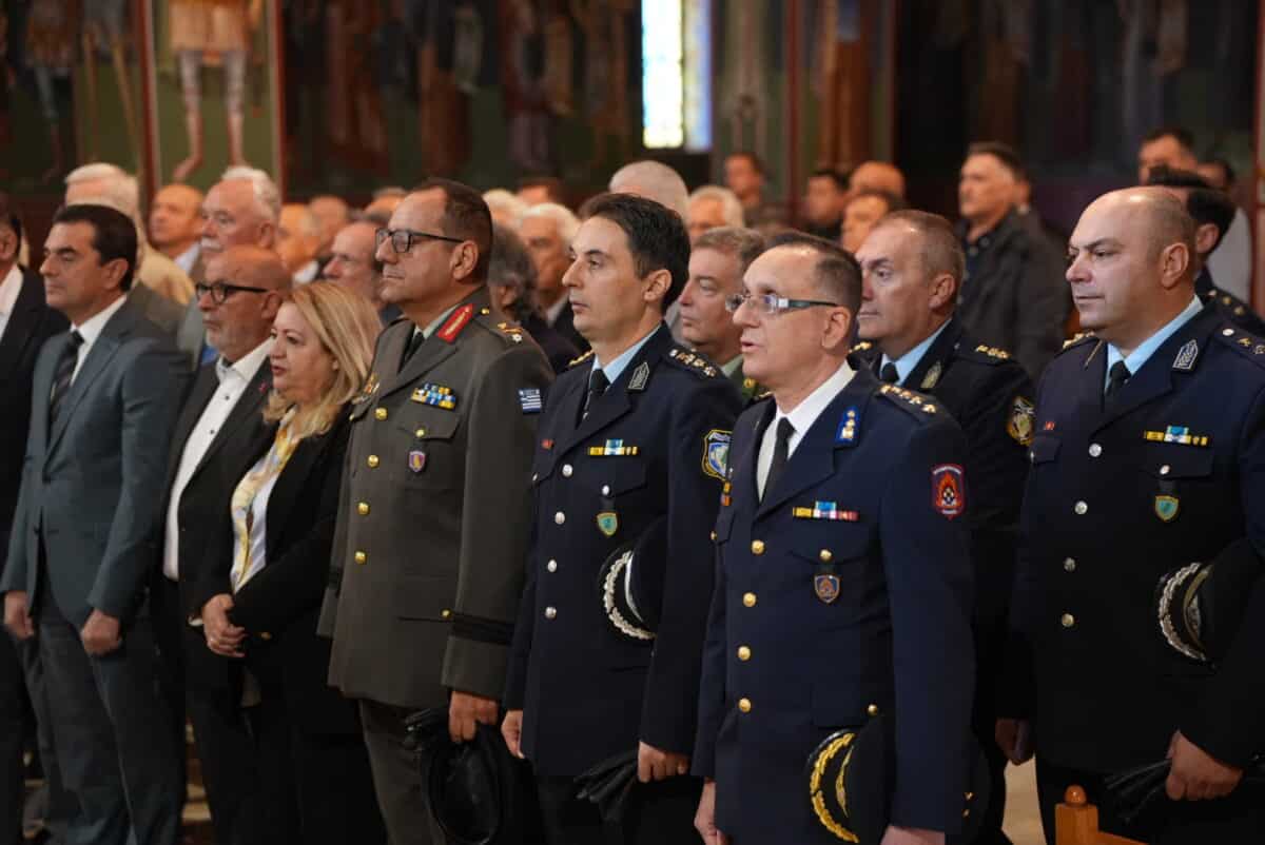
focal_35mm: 83
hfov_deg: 24.5
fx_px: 2919
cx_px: 632
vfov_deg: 16.5
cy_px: 422
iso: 3200
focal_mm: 83
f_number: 2.8
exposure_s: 1/250
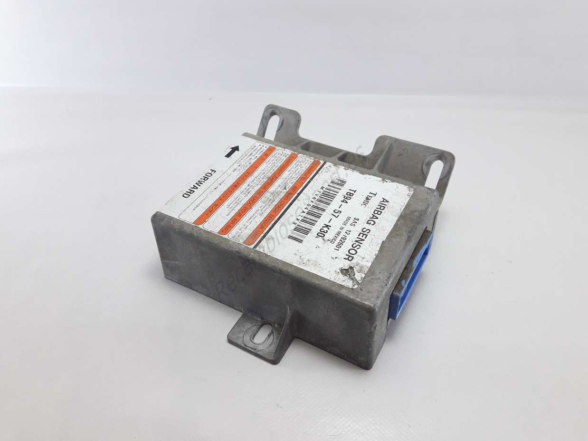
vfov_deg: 49.7
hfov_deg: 63.5
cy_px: 220
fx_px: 476
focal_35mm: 28
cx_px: 294
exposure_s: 1/100
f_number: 1.9
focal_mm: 3.7
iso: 80
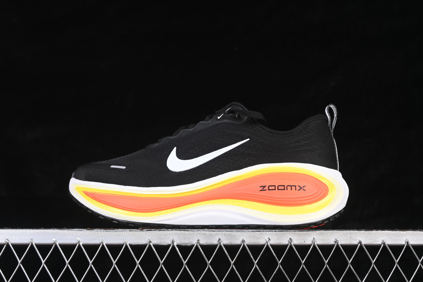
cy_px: 141
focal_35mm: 75
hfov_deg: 27.0
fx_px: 881
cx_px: 212
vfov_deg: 18.2
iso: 160
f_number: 6.3
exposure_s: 1/60
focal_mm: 50
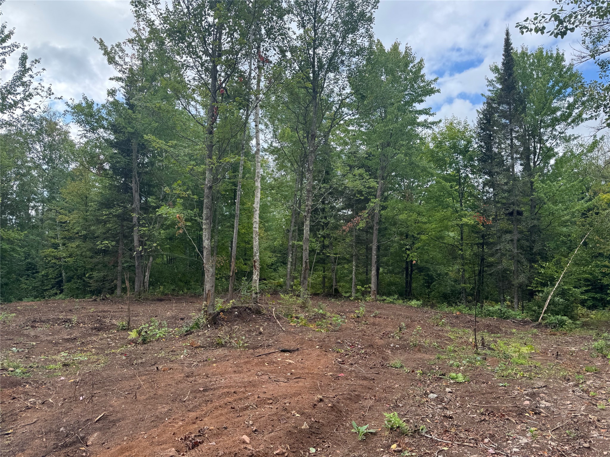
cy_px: 228
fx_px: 423
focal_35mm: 24
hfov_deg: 71.6
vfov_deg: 56.8
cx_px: 305
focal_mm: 6.76
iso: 80
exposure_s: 1/1151
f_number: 1.78
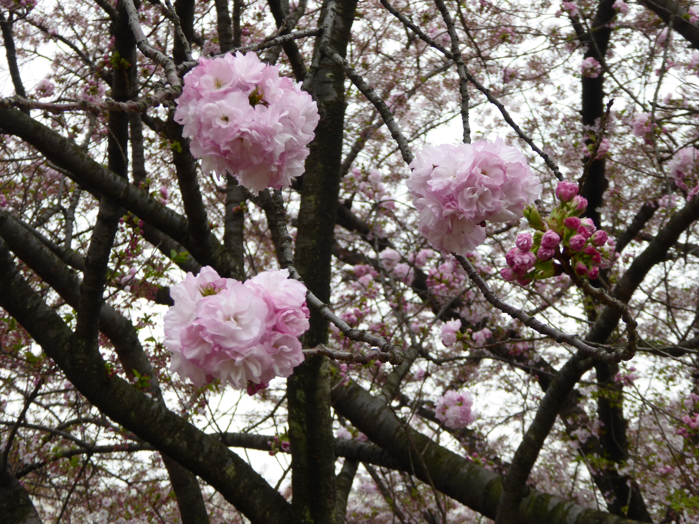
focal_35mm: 75
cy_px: 262
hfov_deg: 26.0
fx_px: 1514
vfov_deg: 19.6
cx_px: 350
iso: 100
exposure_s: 1/160
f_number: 4.5
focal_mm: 12.5
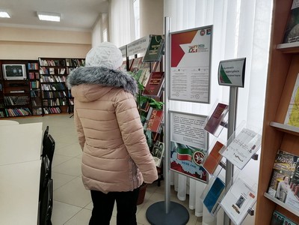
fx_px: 233
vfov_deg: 51.4
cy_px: 112
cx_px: 150
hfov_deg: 65.3
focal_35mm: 27
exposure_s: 1/50
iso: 64
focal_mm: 5.3
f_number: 1.8
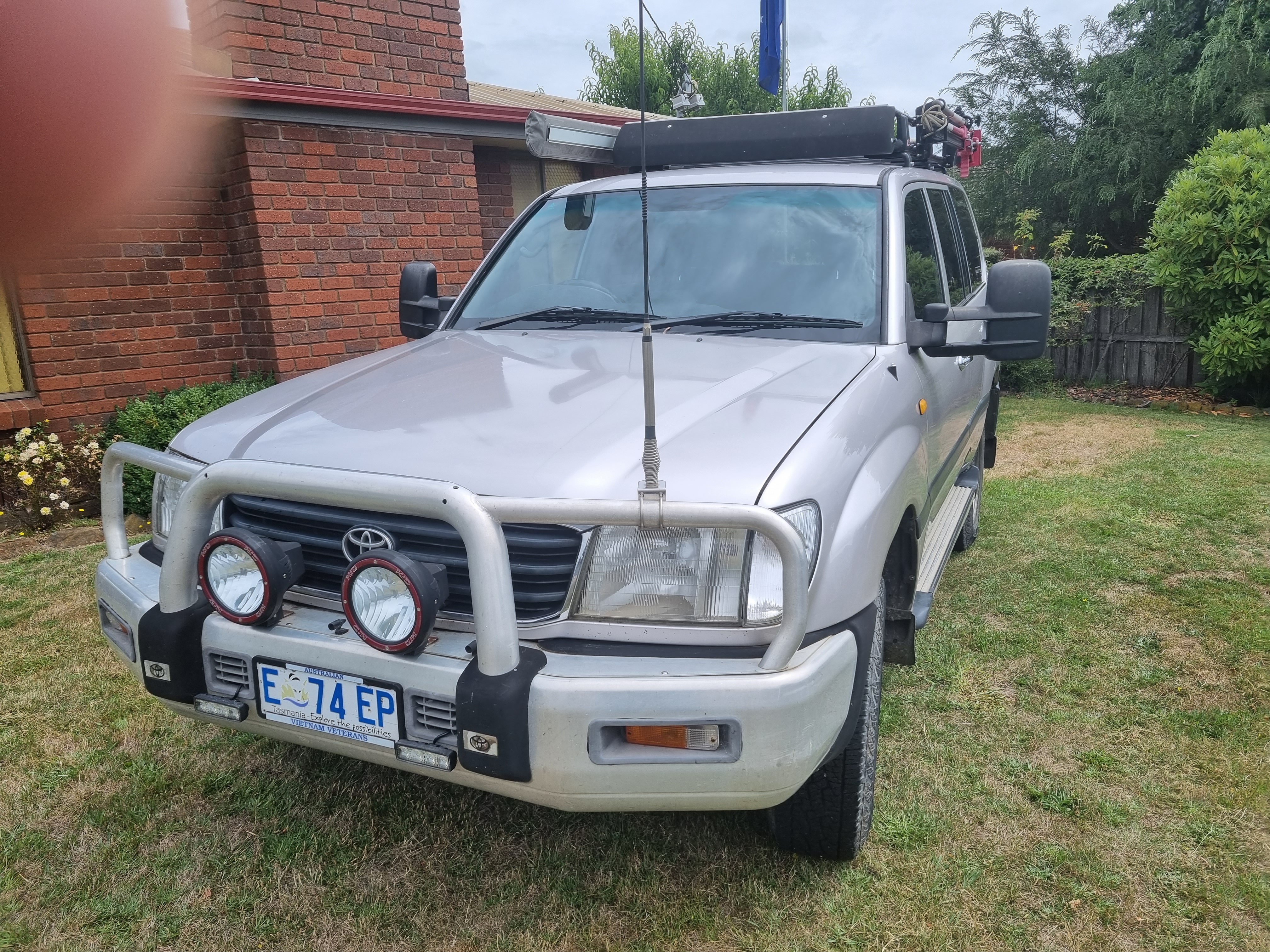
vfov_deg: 53.1
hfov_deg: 67.3
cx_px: 635
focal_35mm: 26
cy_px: 476
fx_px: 954
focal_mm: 5.4
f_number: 1.8
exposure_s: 1/3584
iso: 50
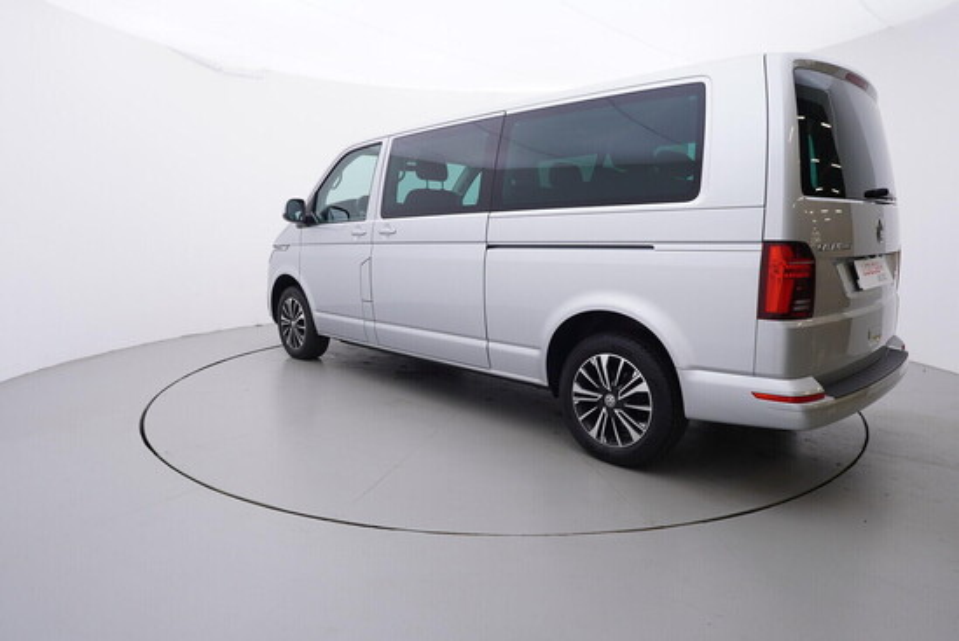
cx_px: 480
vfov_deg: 56.2
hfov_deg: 77.3
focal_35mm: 22
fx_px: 600
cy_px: 320
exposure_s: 1/80
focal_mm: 15
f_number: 5
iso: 200
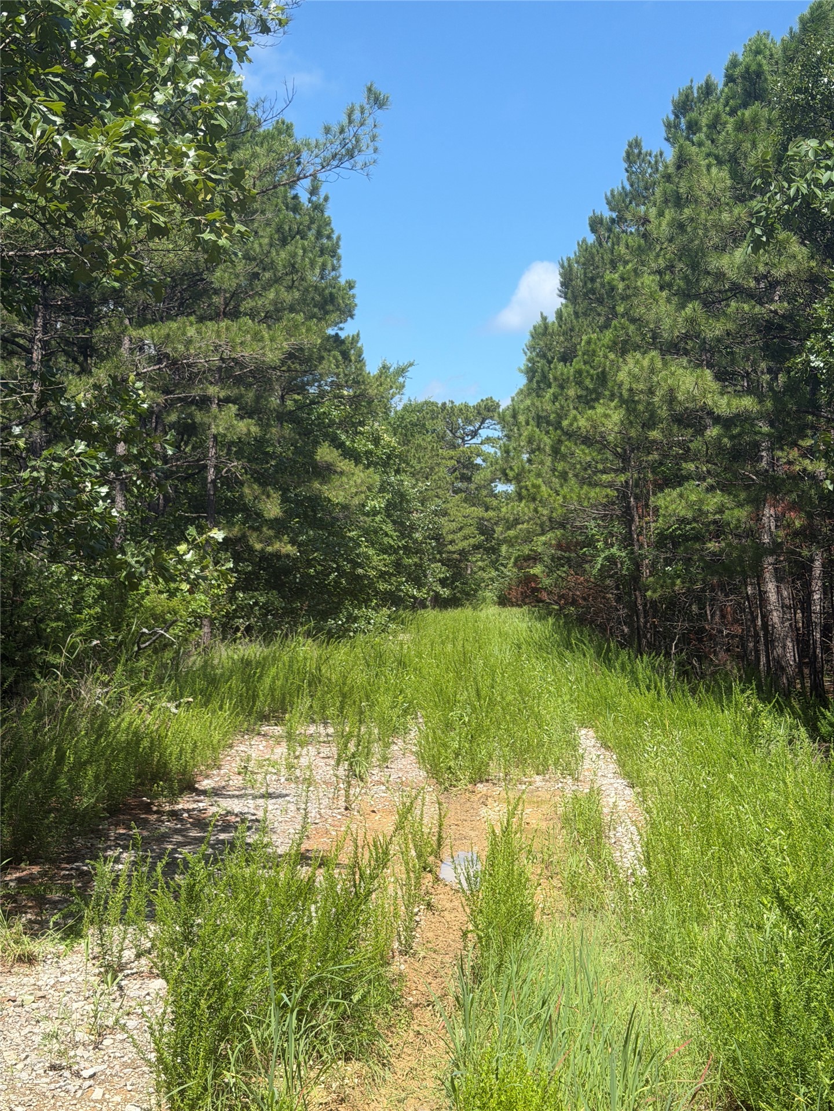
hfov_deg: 30.3
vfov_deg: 39.7
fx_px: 1542
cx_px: 417
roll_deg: -2.2
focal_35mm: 48
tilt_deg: +0.2
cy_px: 556
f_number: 1.78
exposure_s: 1/2208
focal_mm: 6.76
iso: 64
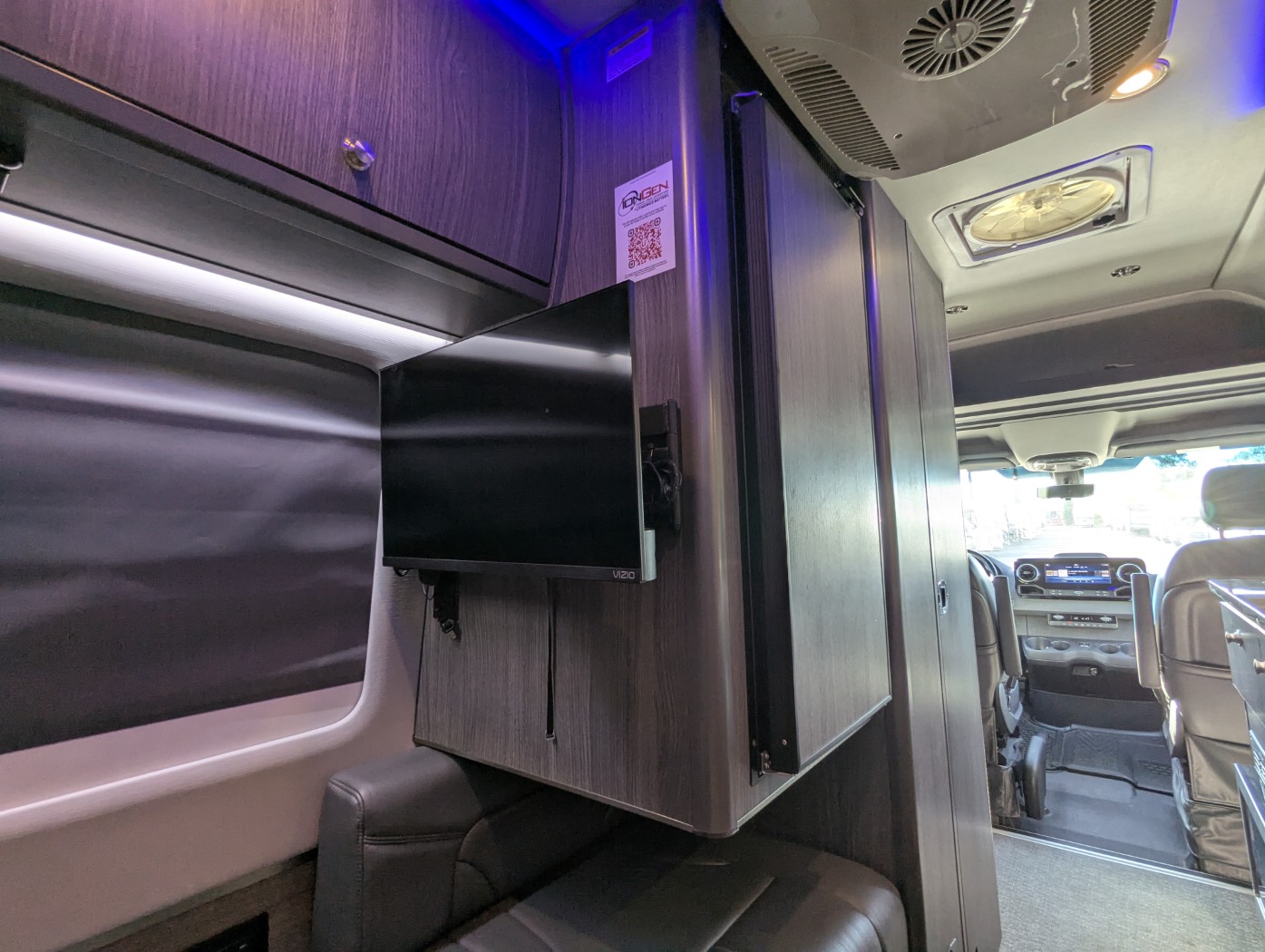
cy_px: 476
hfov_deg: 94.4
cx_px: 632
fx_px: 585
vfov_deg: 78.2
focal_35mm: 16
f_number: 2.2
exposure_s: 1/35.1
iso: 48
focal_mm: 2.35
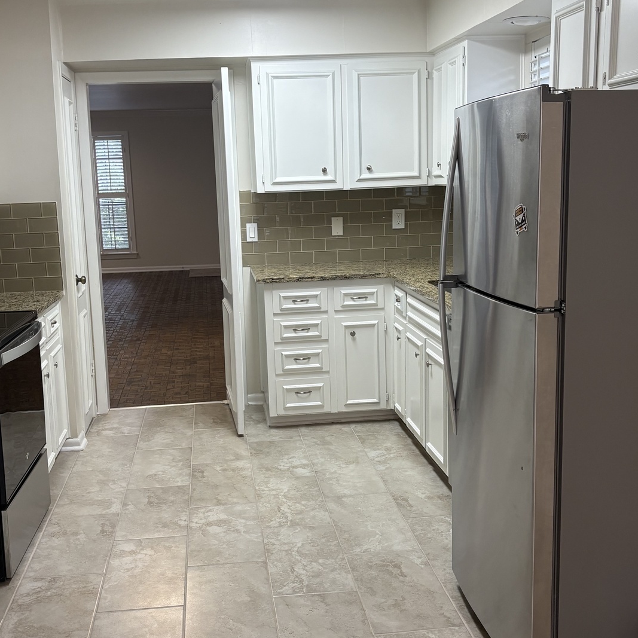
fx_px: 646
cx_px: 305
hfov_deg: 52.5
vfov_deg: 52.5
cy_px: 318
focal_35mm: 31
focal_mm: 5.96
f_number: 1.6
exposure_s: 1/120
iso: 125
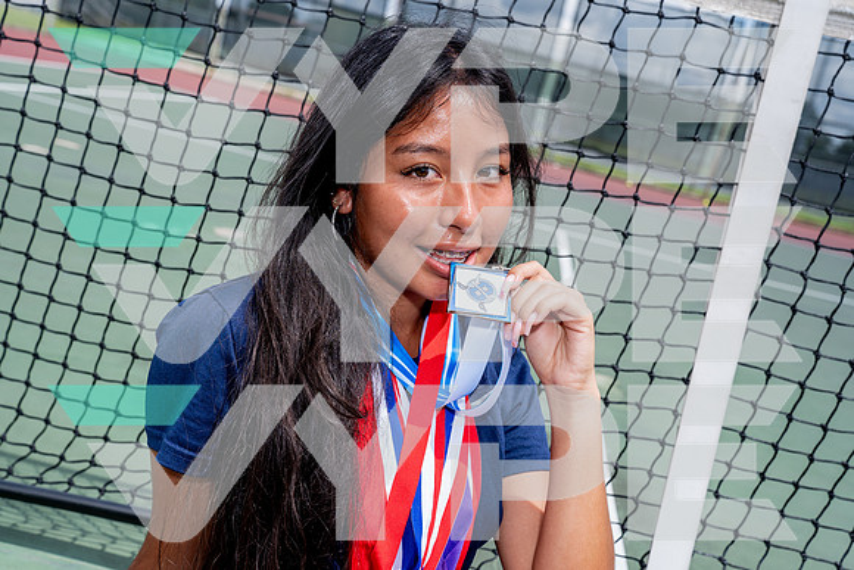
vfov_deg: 29.1
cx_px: 427
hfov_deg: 42.5
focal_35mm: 46
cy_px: 285
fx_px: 1098
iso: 100
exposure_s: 1/250
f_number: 6.3
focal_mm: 46
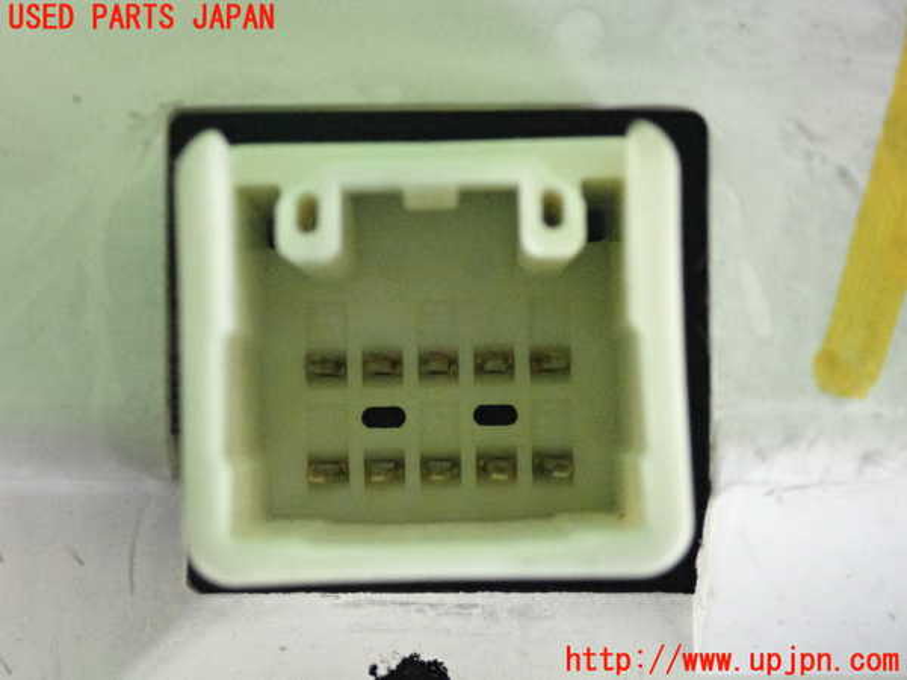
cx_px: 454
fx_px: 2018
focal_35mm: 77
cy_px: 340
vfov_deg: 19.1
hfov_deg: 25.3
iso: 3200
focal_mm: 13.65
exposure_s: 1/125
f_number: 4.1
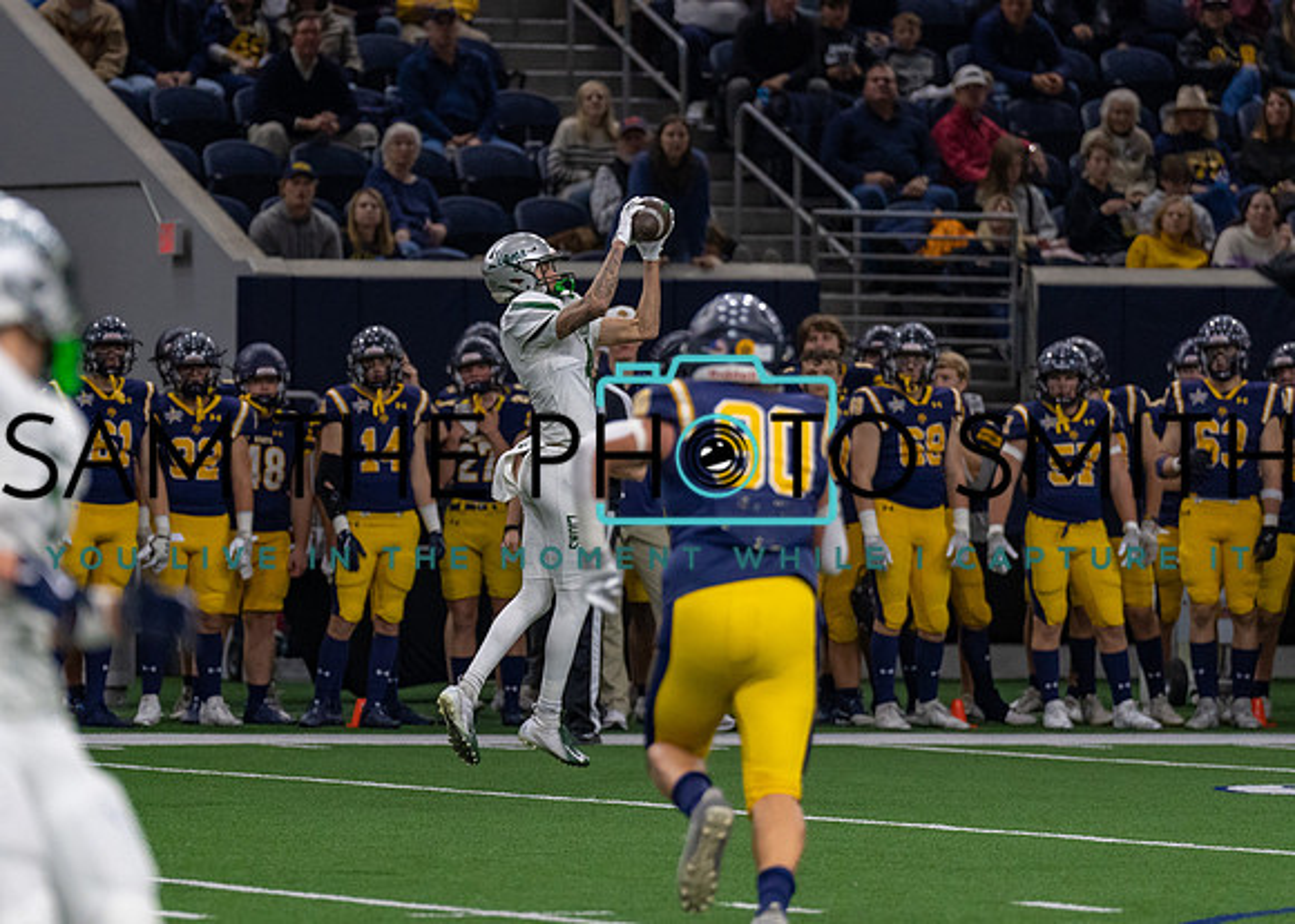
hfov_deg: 5.7
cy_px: 478
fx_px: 13075
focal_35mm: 356
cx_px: 472
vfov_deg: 4.0
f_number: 2.8
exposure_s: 1/1000
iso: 2000
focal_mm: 200
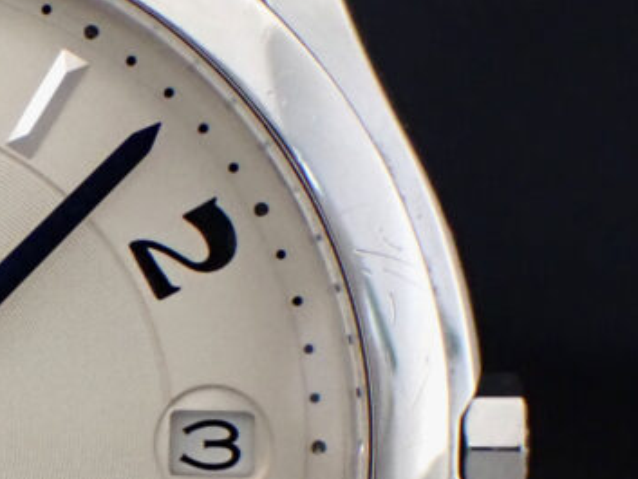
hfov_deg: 9.9
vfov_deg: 7.5
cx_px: -164
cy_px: 437
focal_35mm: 197
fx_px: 3632
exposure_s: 1/200
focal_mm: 10.35
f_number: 3.5
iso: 800
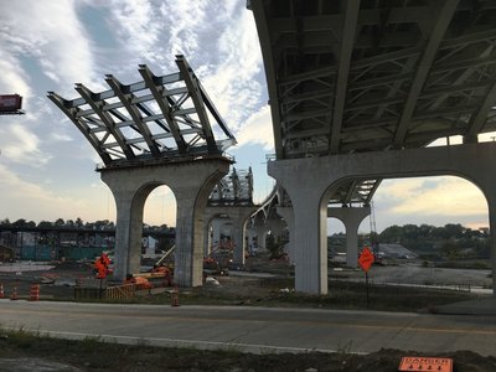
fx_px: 416
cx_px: 248
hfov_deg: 61.7
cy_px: 186
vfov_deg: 48.2
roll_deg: -0.7
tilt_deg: +7.1
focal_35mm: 29
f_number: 2.2
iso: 25
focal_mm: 4.15
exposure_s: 1/1241
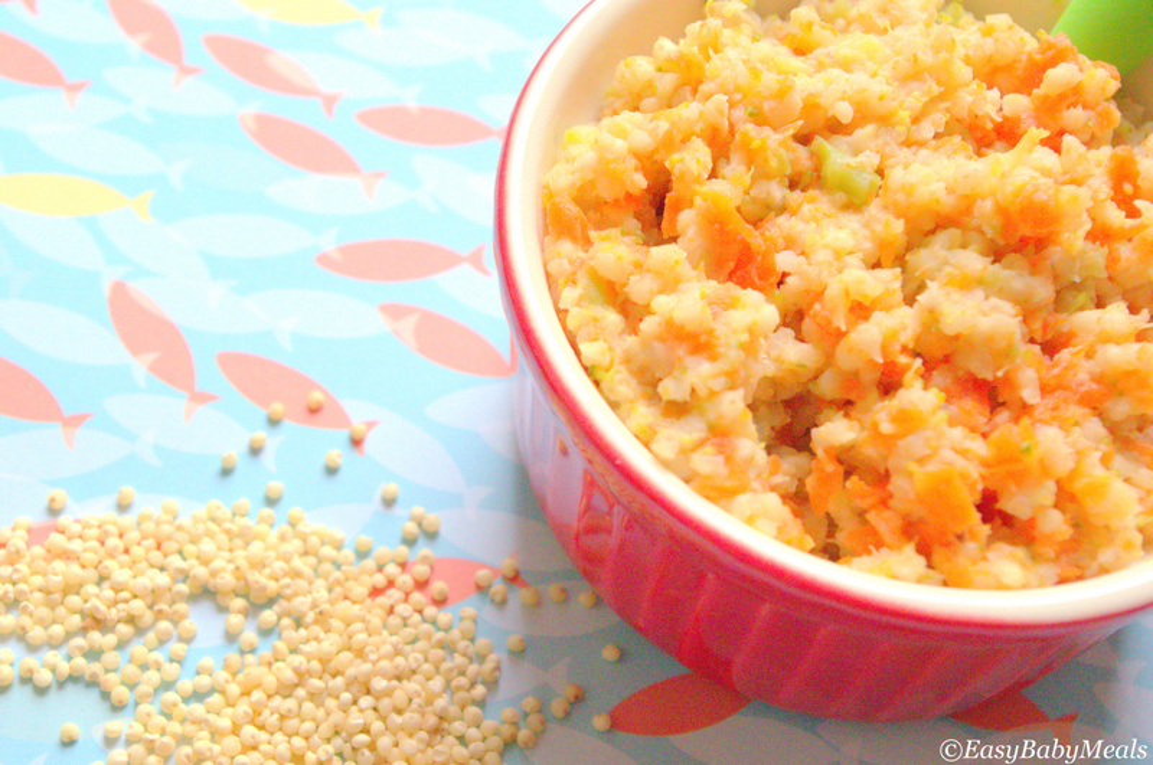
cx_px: 576
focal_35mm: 52
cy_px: 382
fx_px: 1663
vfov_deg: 25.9
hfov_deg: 38.2
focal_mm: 35
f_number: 9
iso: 3200
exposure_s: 1/250
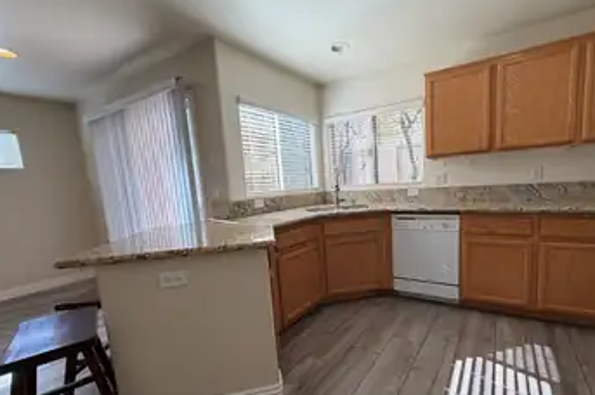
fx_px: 281
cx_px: 338
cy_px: 222
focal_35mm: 17
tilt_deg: -6.7
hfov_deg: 92.8
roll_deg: +4.6
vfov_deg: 70.1
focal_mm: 2.22
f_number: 2.2
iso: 64
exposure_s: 1/120
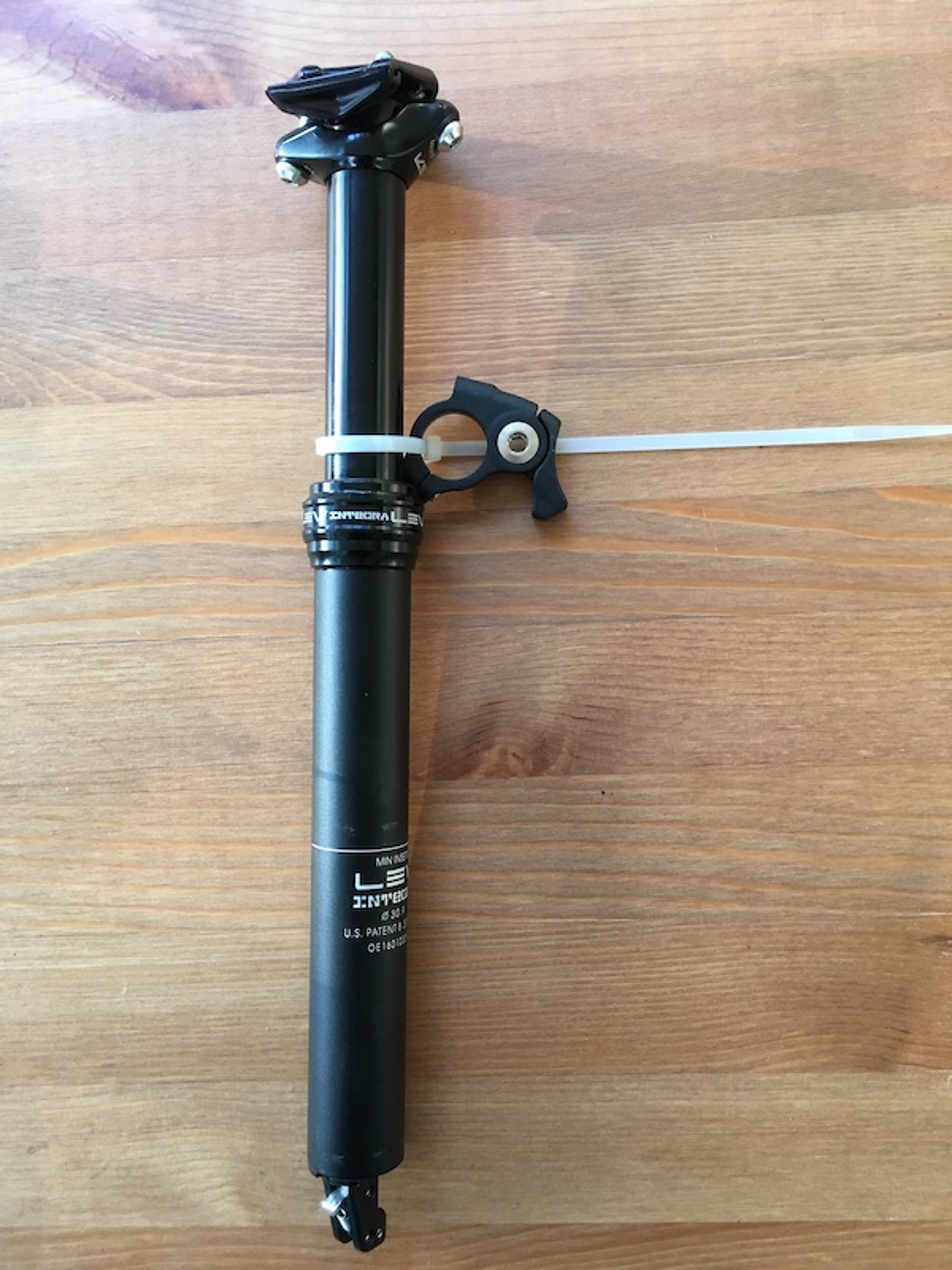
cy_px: 635
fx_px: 1063
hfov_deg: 48.2
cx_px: 476
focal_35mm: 29
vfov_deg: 61.7
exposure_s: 1/30
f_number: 2.2
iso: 100
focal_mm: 4.15
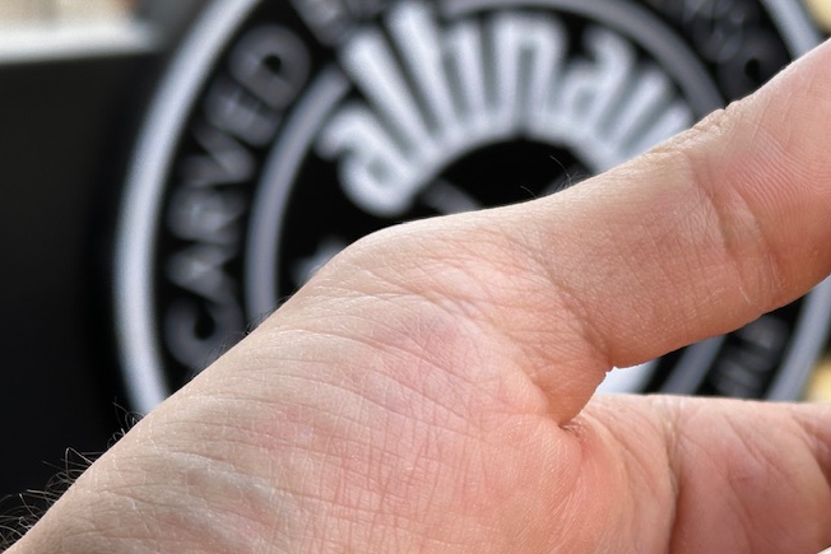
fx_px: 2263
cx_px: 696
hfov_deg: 20.5
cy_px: 529
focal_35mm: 98
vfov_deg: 13.8
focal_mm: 6.86
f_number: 1.78
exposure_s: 1/324
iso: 64
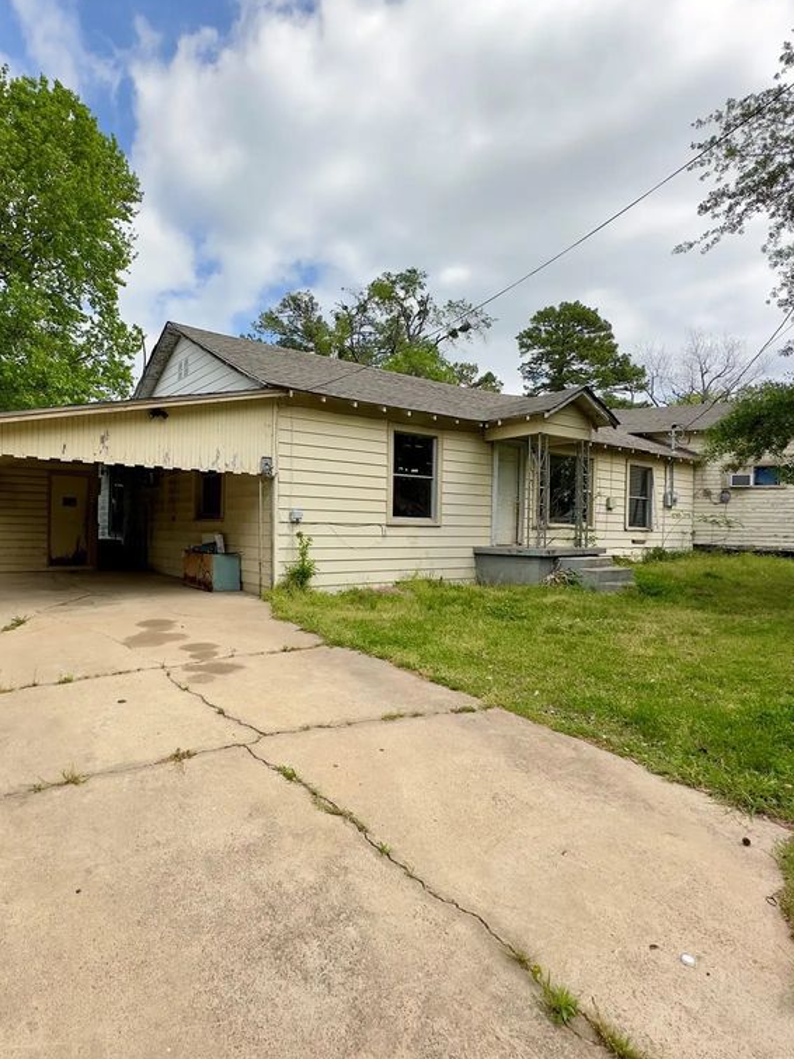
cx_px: 292
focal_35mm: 19
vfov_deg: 84.7
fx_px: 581
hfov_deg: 67.5
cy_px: 523
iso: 50
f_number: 2.2
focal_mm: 2.22
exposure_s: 1/1319
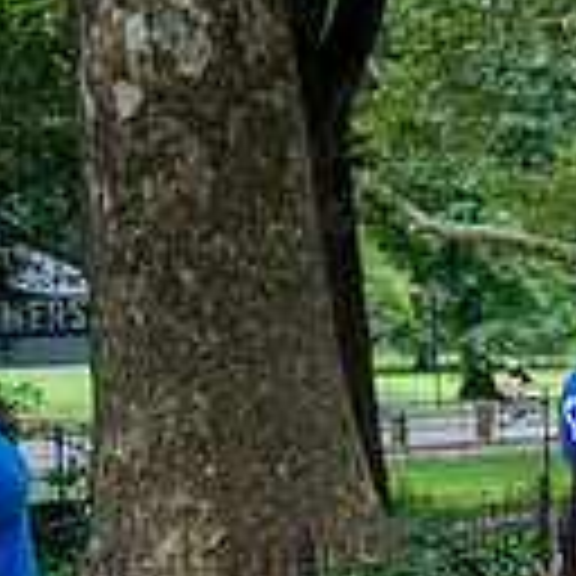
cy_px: 810
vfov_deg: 12.4
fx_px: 2541
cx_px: 1210
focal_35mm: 135
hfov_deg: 11.5
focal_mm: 35
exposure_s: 1/250
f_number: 4.5
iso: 1250
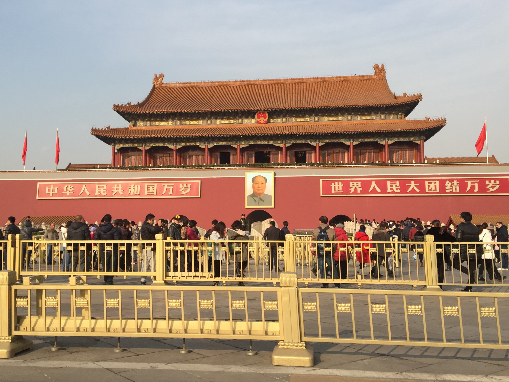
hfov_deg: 52.6
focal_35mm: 35
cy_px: 185
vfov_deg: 40.7
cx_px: 233
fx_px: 515
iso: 32
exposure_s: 1/1582
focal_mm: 4.15
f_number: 2.2
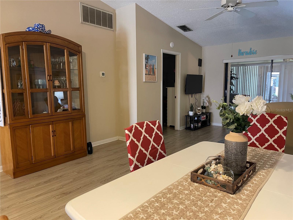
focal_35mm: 25
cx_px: 146
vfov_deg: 54.9
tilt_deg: -8.8
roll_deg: +1.3
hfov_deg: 69.4
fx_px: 212
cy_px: 110
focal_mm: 5.1
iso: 320
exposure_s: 1/60
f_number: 1.6
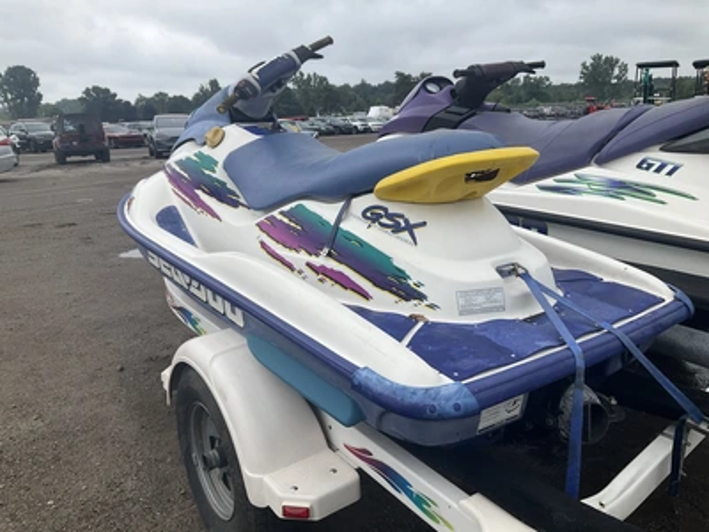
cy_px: 266
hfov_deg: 61.7
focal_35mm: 29
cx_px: 354
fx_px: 594
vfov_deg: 48.2
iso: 25
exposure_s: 1/1168
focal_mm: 3
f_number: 1.8
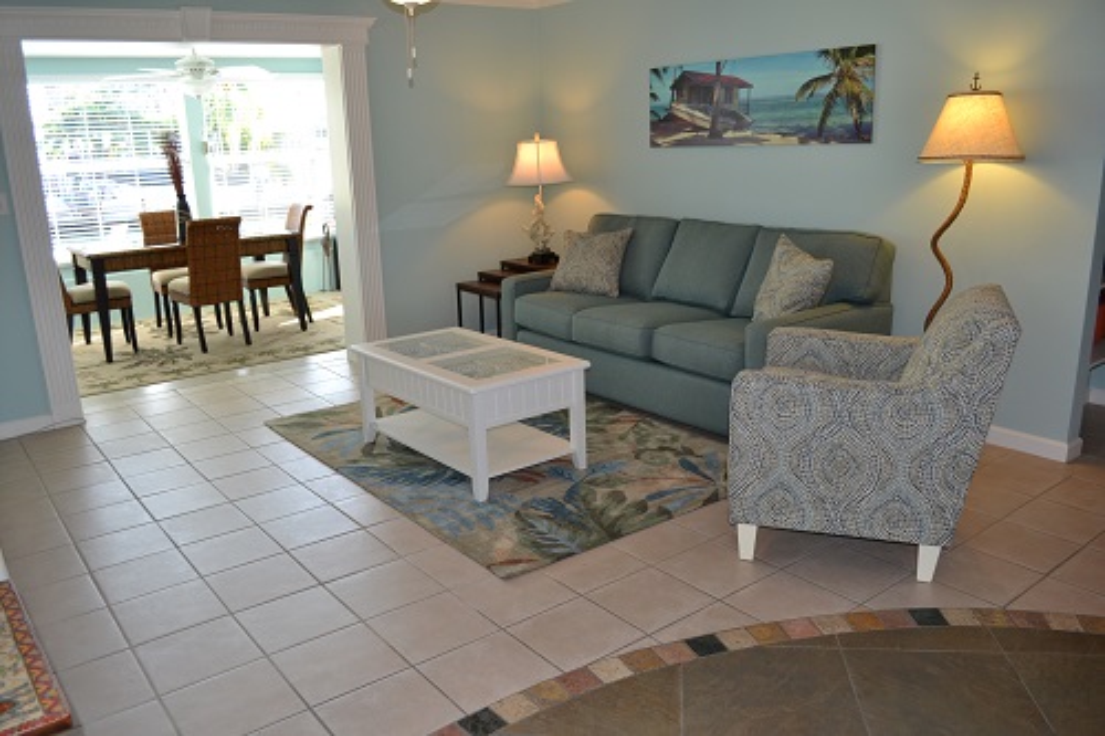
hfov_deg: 67.4
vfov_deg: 47.9
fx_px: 828
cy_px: 368
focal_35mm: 27
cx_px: 552
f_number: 4
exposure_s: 1/80
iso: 400
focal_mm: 18
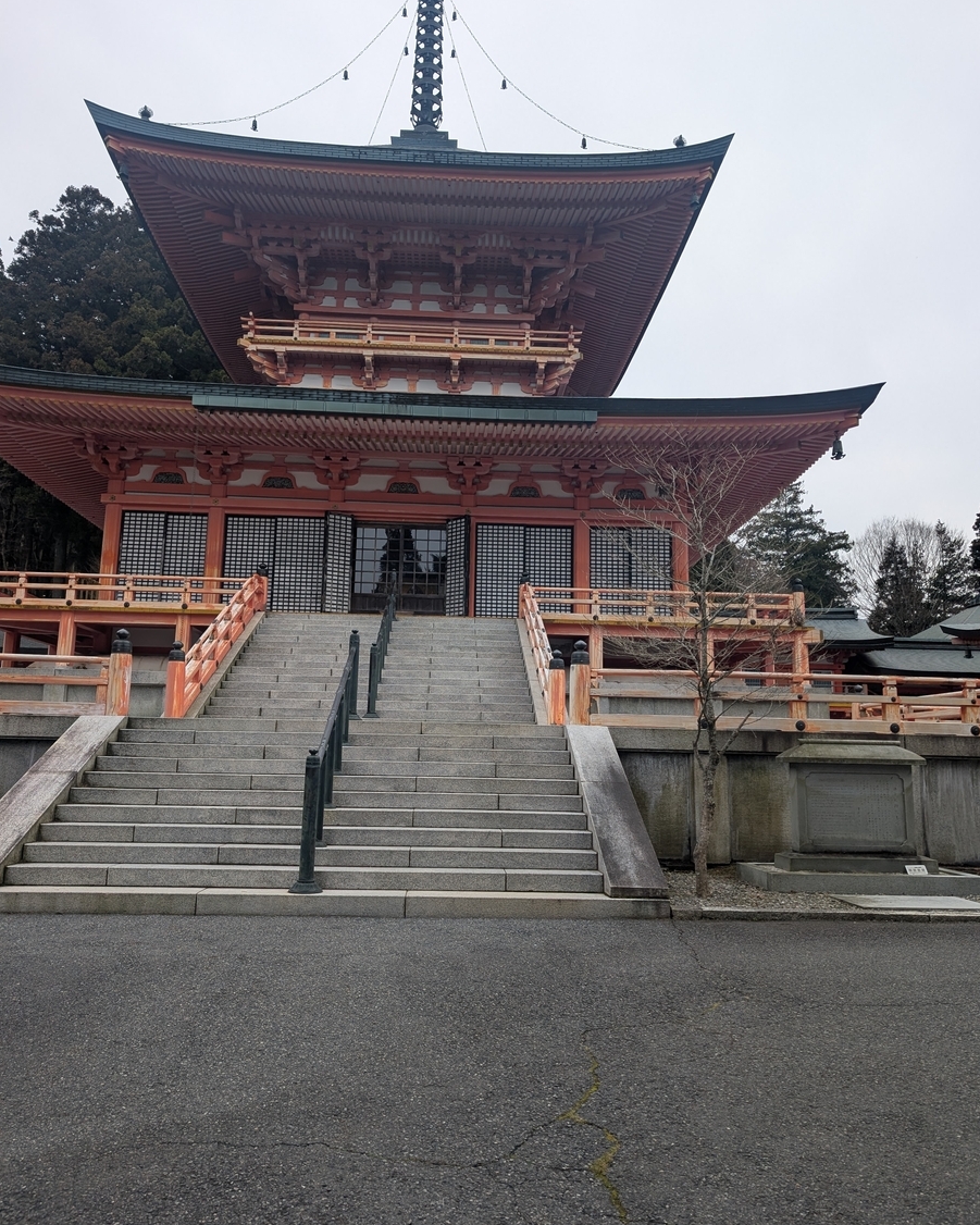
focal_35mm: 25
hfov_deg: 56.8
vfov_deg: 68.1
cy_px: 597
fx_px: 906
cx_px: 489
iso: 21
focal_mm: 6.9
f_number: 1.68
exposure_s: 1/533
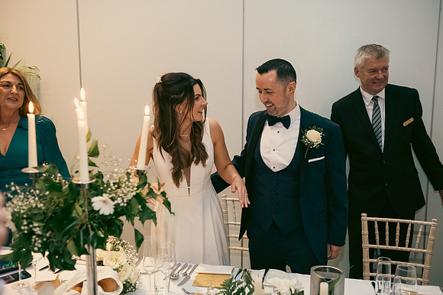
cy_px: 148
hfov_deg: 53.1
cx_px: 222
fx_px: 443
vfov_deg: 36.9
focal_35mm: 36
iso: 2000
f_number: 3.5
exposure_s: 1/160
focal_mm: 36
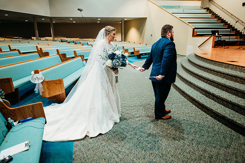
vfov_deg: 53.2
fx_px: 163
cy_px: 82
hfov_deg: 73.7
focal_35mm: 24
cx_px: 122
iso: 2000
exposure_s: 1/100
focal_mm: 24
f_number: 1.8
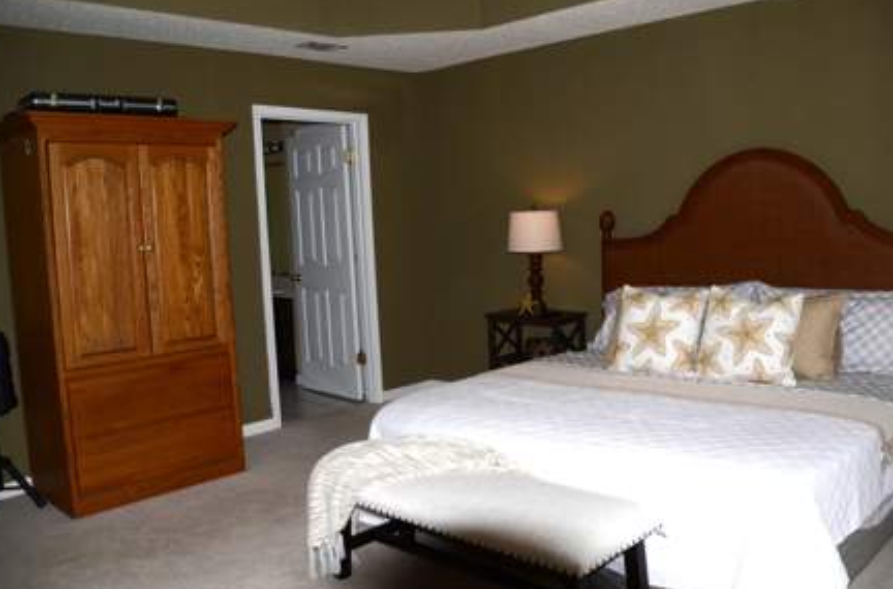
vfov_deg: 43.3
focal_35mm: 30
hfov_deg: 62.1
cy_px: 284
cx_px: 467
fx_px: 742
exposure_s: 1/250
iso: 100
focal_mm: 18
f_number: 3.5
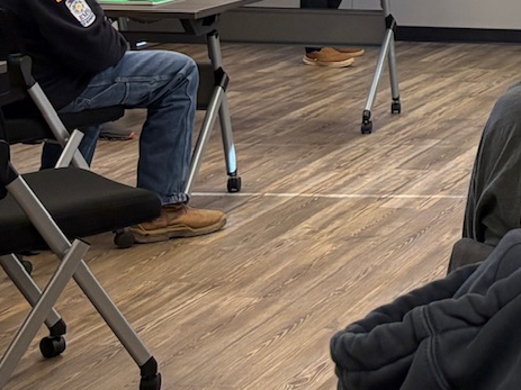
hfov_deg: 15.5
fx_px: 1730
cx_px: 832
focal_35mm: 115
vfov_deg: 12.2
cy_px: -205
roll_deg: -1.2
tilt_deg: +1.0
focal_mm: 5.96
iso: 160
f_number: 1.6
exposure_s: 1/120
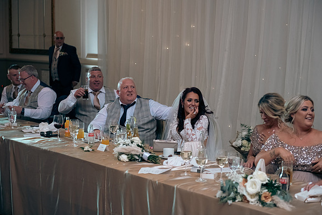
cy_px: 108
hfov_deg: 28.8
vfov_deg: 19.5
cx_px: 161
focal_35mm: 70
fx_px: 626
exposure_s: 1/160
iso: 1000
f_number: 3.5
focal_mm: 70
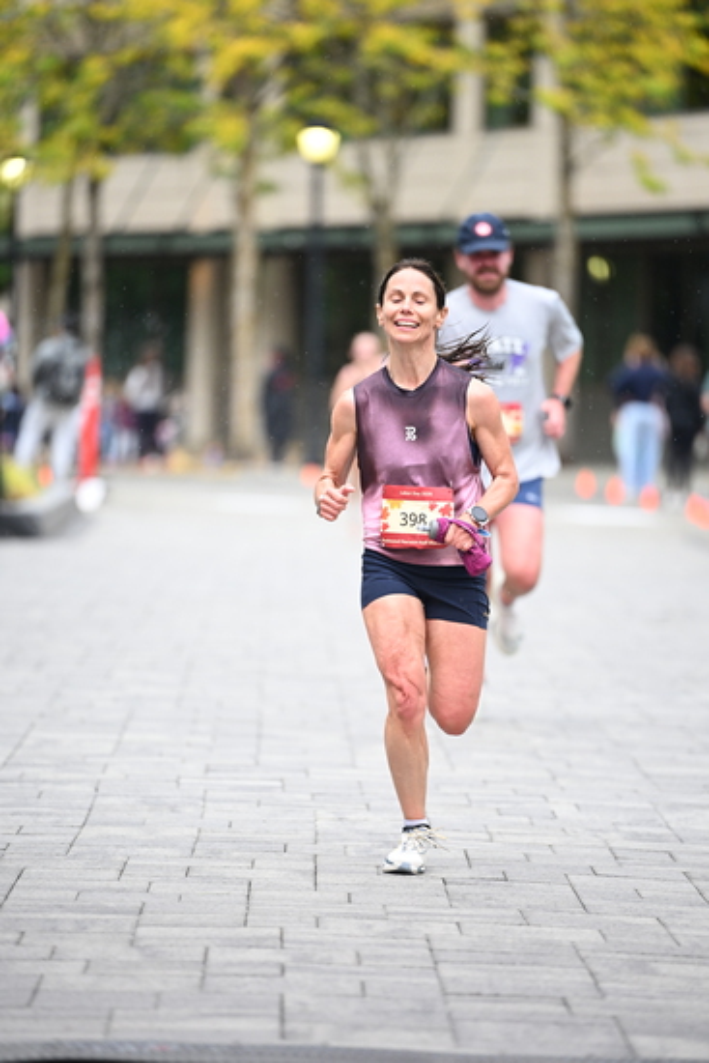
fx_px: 5904
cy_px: 532
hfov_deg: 6.9
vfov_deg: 10.3
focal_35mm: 200
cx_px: 354
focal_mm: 200
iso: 1250
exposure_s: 1/1250
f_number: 2.8
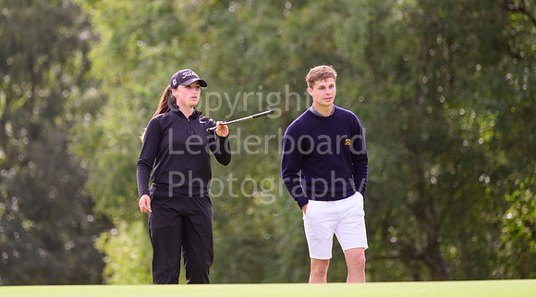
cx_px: 233
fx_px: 6728
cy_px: 95
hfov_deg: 4.6
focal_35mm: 475
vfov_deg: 2.5
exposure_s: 1/400
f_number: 5.6
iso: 500
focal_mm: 400
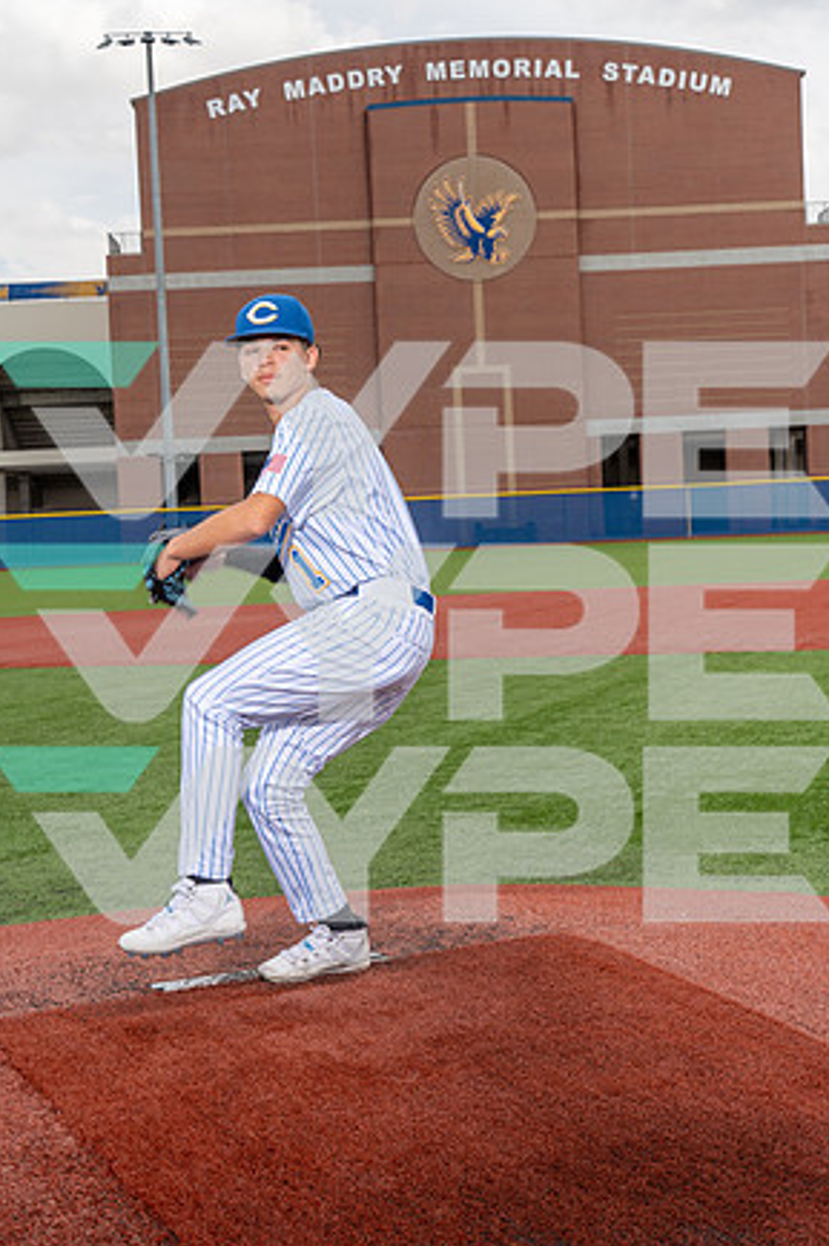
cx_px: 416
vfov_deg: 35.7
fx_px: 1936
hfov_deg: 24.2
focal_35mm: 56
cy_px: 634
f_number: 8
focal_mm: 54
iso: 100
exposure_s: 1/250
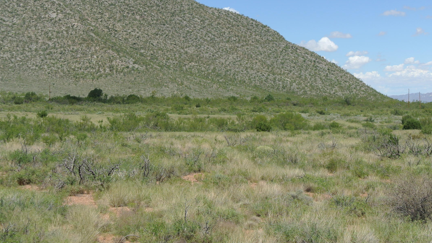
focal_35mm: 65
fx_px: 745
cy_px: 51
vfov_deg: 18.4
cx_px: 254
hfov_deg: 32.3
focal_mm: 16.3
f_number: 5
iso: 100
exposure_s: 1/800
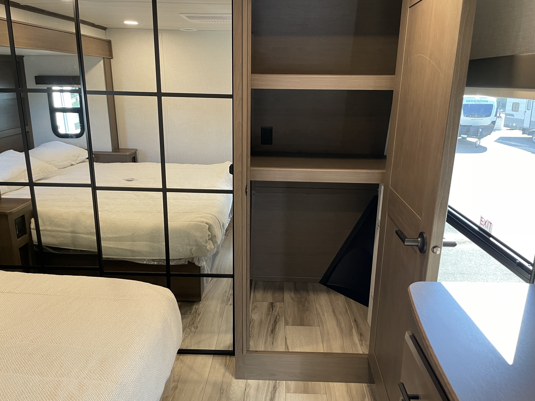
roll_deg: -0.1
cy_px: 200
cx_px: 268
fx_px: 402
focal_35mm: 26
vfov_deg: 53.1
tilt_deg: -14.0
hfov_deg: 67.3
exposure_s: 1/69
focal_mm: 4.2
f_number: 1.6
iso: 125
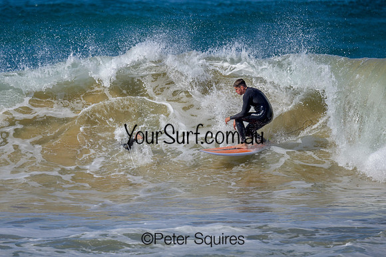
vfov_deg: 1.3
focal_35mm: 1099
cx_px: 170
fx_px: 11786
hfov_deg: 1.9
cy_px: 111
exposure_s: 1/2000
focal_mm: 800
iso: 250
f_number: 6.3
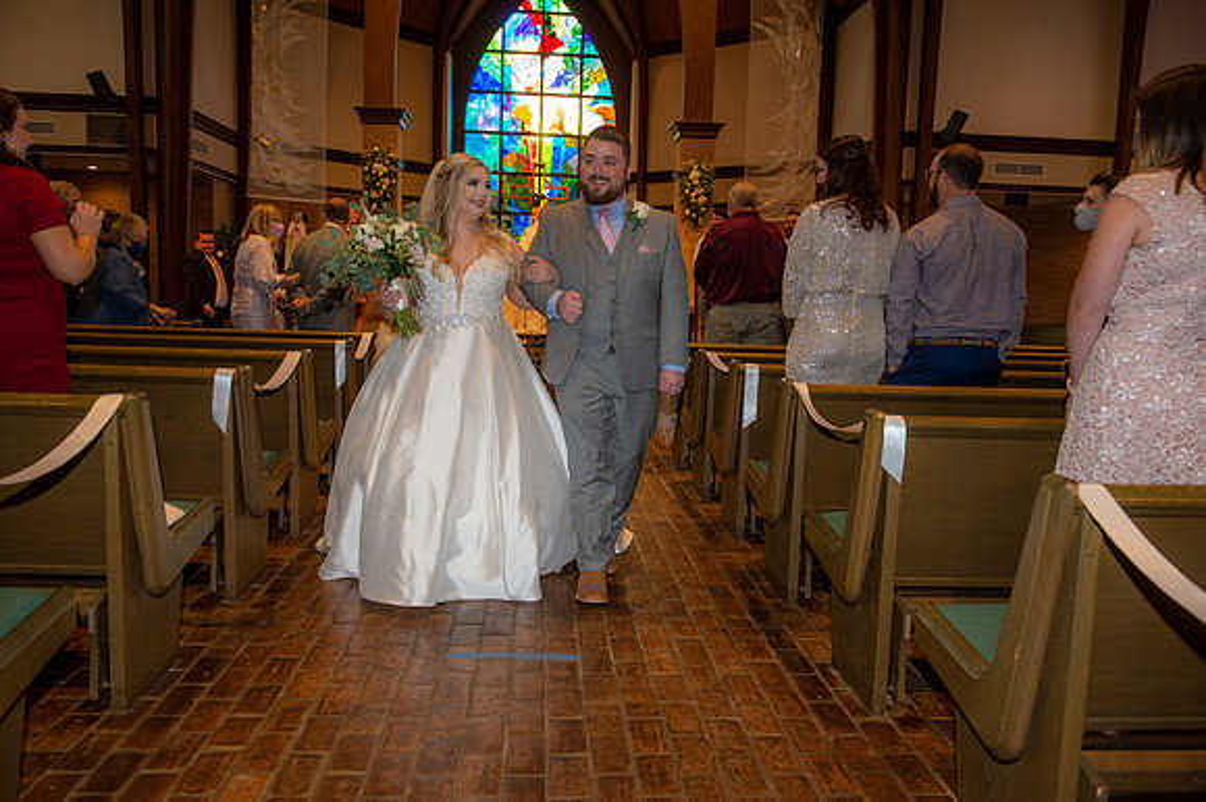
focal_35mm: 29
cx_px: 603
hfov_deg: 63.7
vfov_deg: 44.9
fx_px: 971
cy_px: 401
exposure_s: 1/125
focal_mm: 29
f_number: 5
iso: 1250
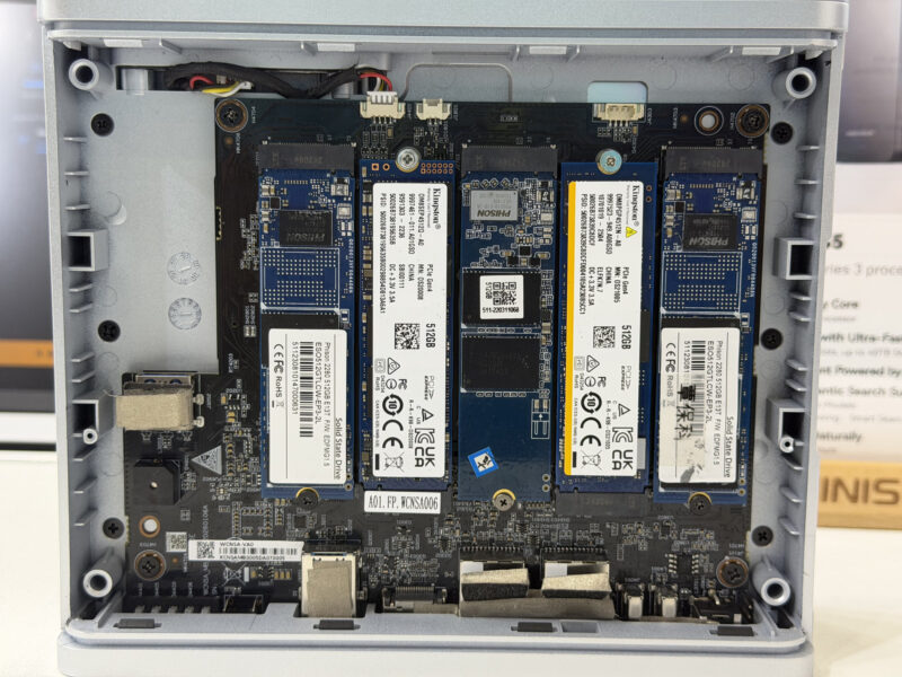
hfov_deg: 39.7
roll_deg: -0.1
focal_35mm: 48
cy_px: 338
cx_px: 451
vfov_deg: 30.3
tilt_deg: -8.9
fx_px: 1251
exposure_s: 1/60
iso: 64
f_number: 1.78
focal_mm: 6.76
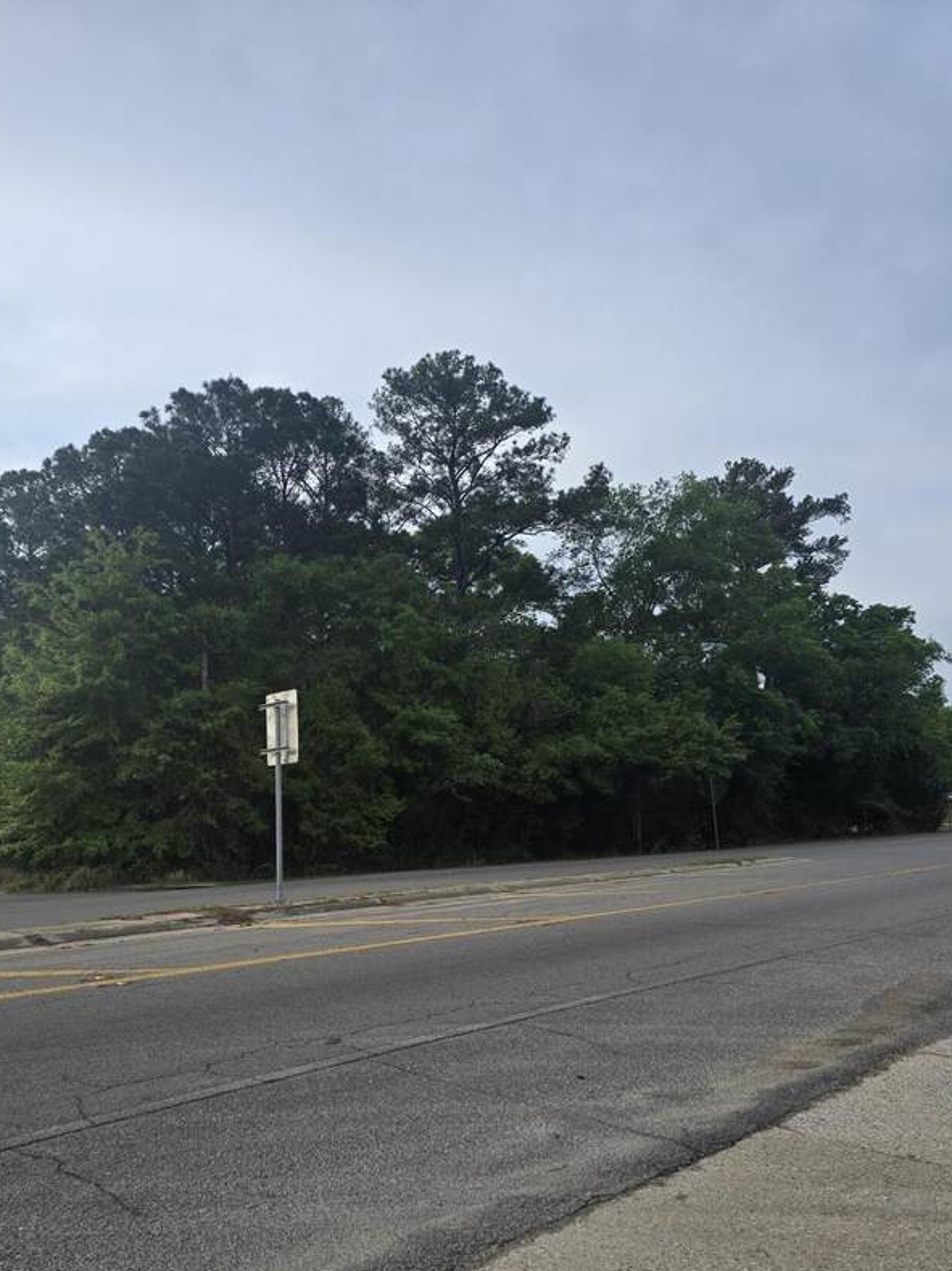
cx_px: 382
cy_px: 752
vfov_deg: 63.0
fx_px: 1028
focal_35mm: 28
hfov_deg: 49.4
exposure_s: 1/633
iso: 12
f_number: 1.7
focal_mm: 6.3
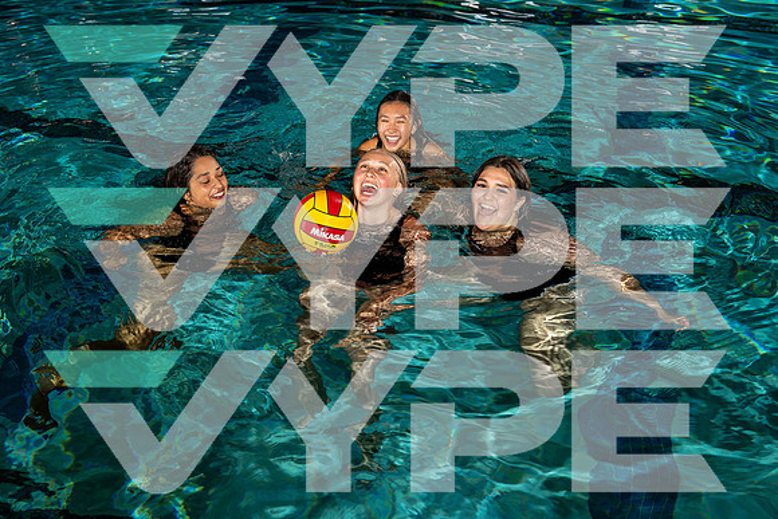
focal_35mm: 39
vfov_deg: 34.2
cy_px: 260
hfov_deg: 49.5
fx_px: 843
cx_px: 389
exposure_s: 1/250
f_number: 4
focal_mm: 39
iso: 100
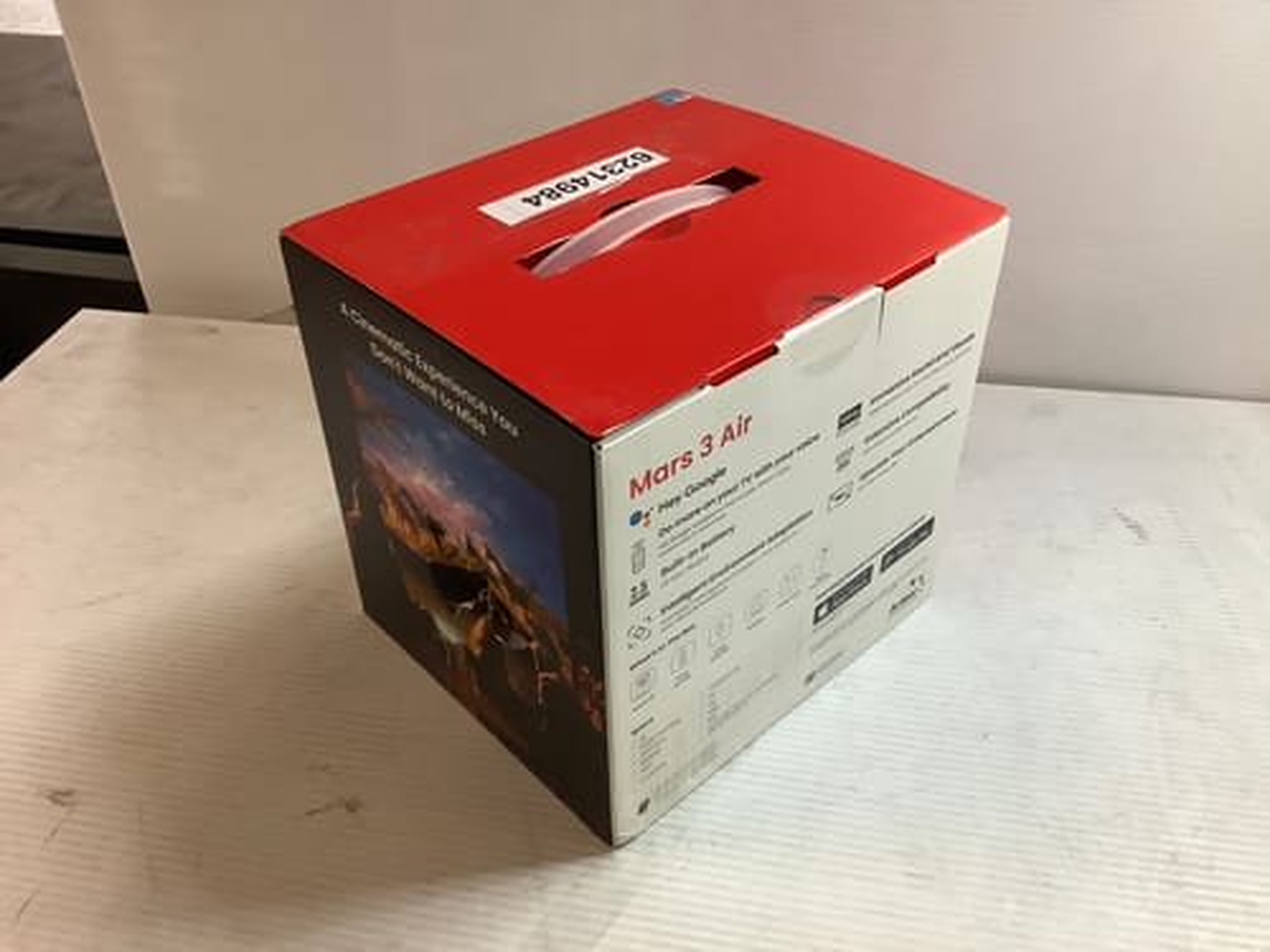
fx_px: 1137
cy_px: 476
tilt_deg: -36.1
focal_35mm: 31
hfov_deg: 58.4
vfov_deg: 45.4
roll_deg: +4.6
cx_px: 635
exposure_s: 1/50
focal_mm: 3.3
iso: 125
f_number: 2.4
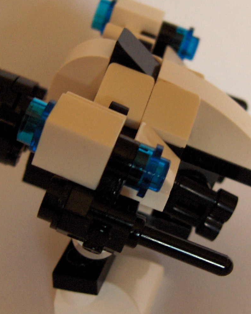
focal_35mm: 79
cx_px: 154
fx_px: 734
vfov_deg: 24.1
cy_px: 164
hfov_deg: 19.4
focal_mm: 8
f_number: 2.8
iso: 200
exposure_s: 1/35.9
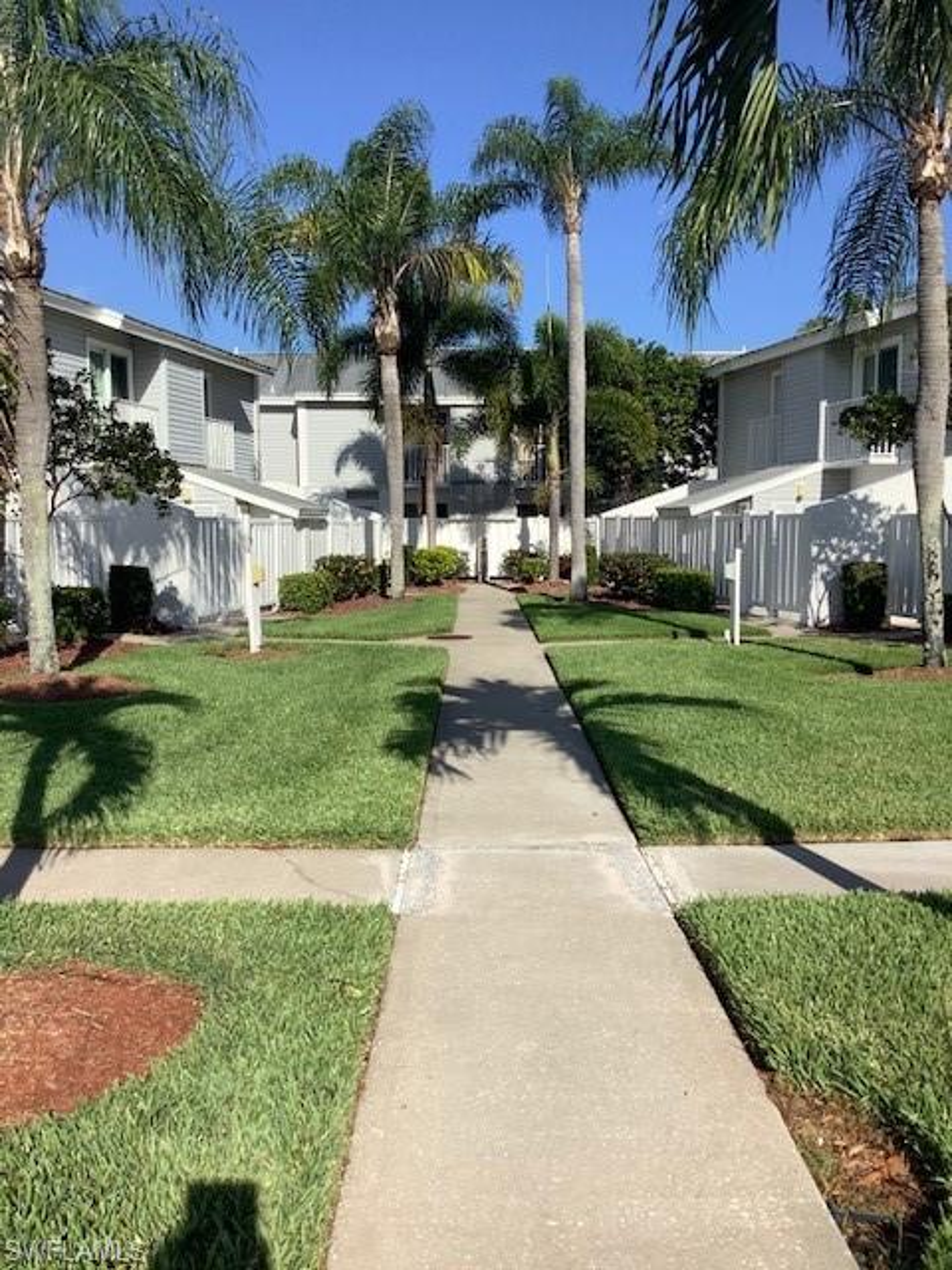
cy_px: 635
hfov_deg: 45.4
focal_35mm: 31
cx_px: 476
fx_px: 1137
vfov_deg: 58.4
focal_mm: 3.3
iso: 25
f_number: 2.4
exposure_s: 1/1812
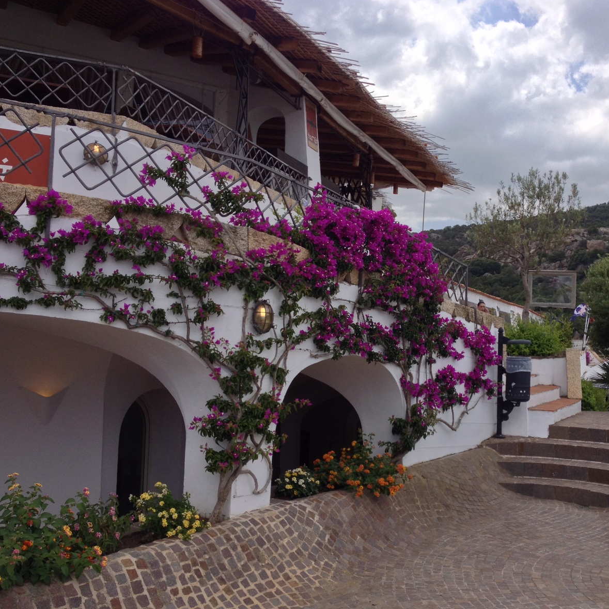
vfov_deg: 40.0
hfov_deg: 39.6
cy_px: 303
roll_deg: -1.3
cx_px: 397
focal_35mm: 42
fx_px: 836
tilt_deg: -0.6
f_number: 2.4
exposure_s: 1/1042
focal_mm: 4.28
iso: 50
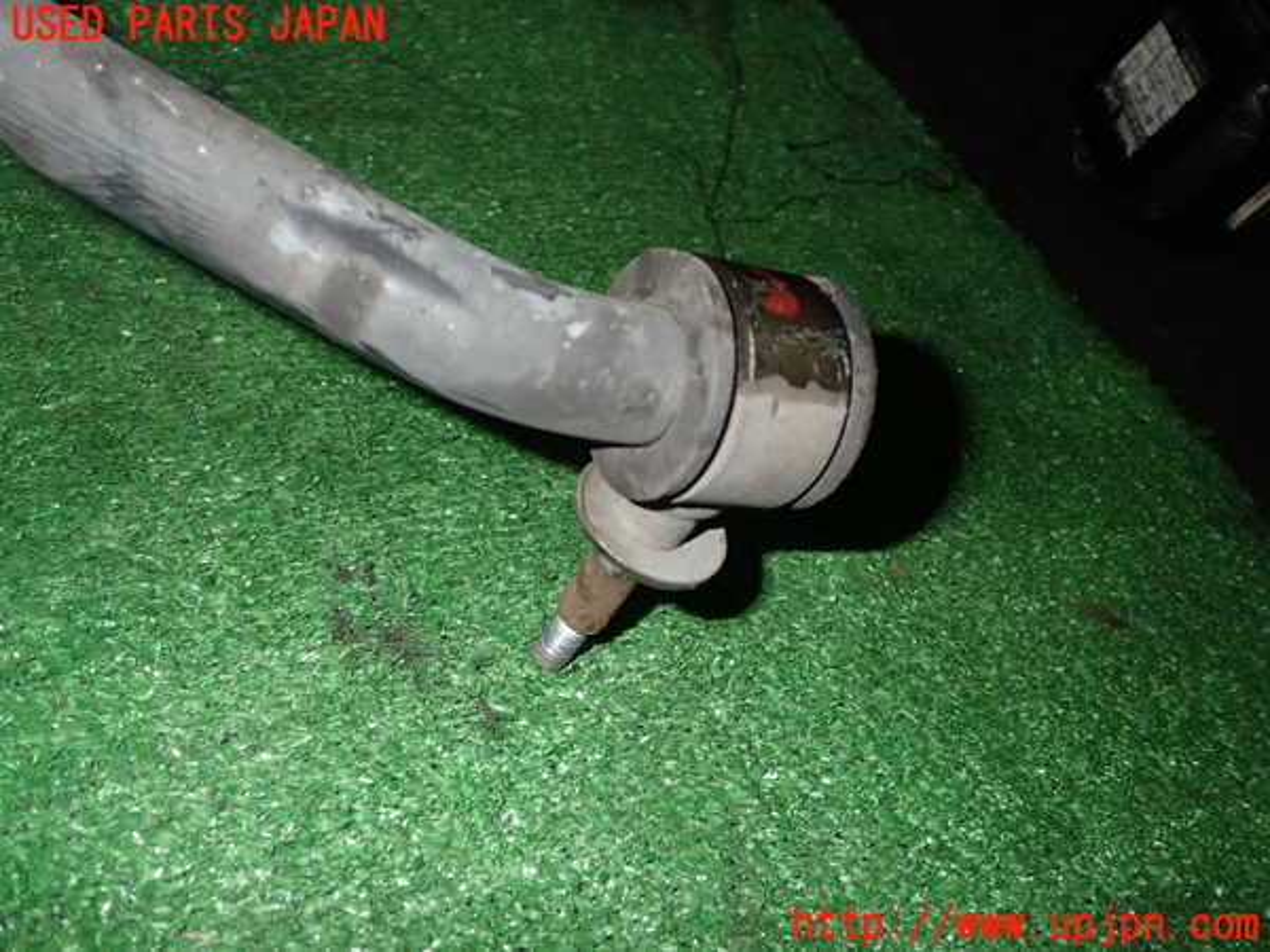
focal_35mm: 30
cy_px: 476
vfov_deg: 46.8
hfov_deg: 60.0
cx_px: 635
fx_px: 1101
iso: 250
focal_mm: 5.4
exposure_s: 1/30
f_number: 6.3
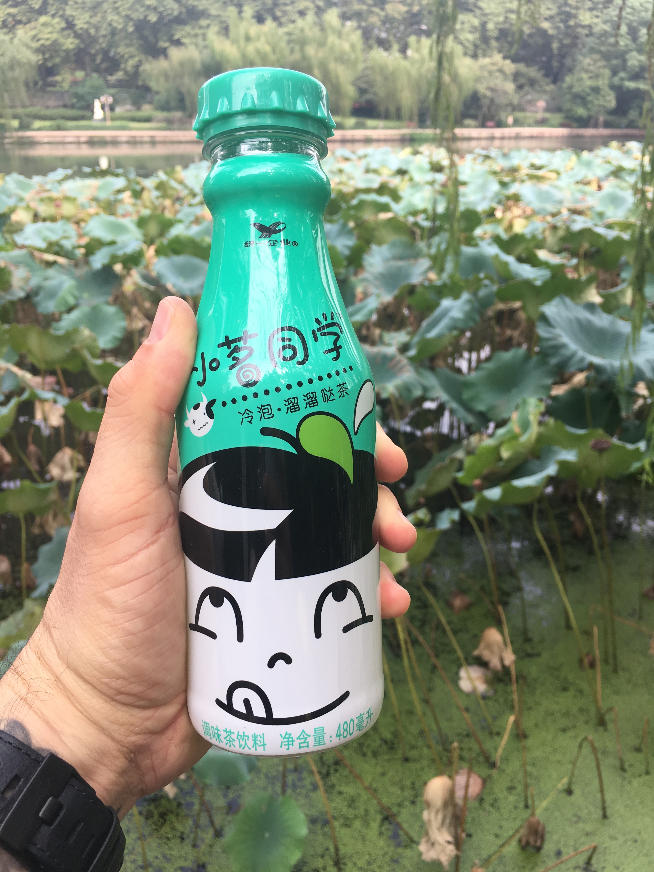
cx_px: 327
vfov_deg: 61.7
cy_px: 436
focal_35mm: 29
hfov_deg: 48.2
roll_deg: +0.2
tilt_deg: -22.9
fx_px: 731
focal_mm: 4.15
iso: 25
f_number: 2.2
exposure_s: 1/232
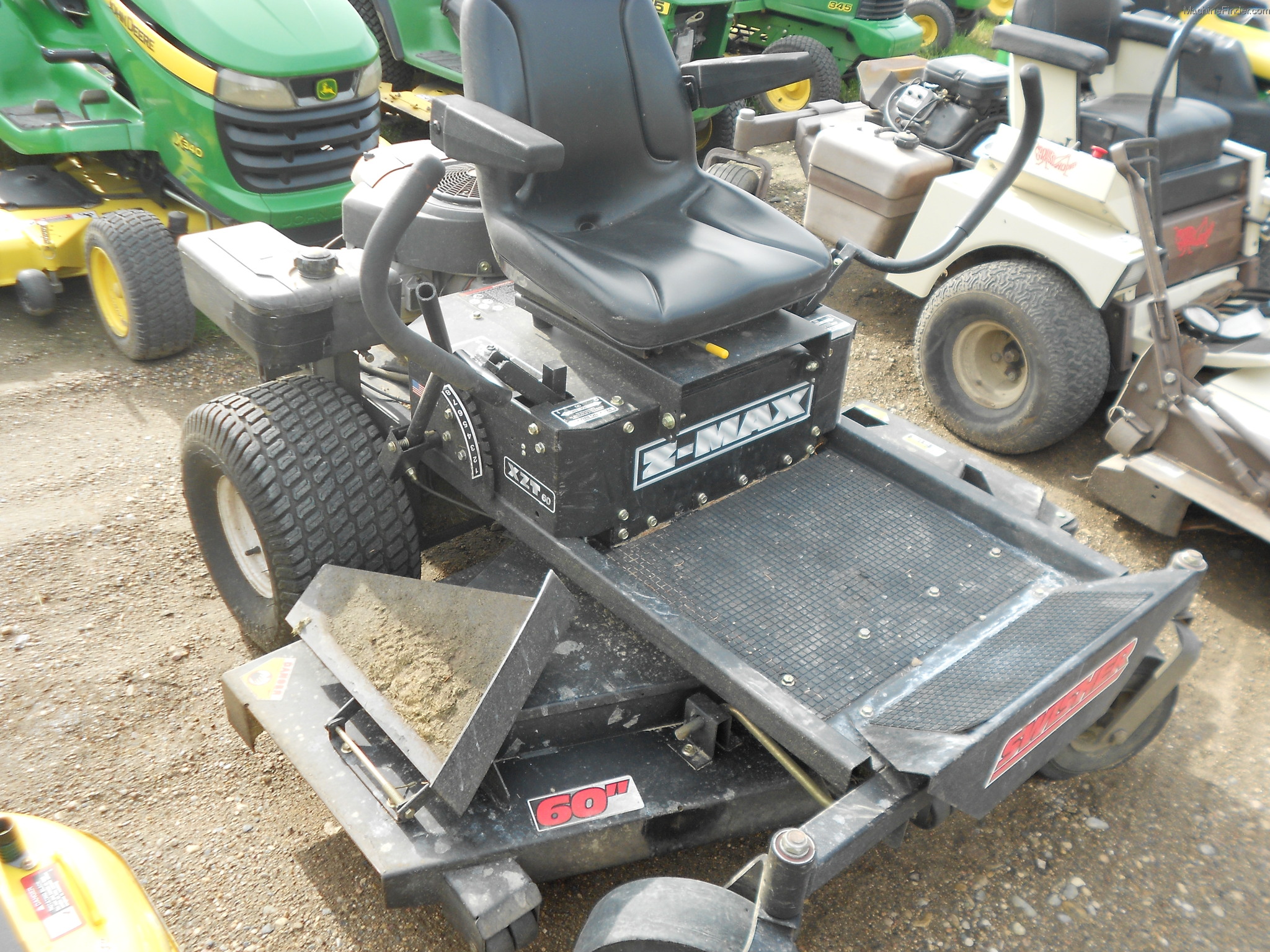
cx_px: 635
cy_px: 476
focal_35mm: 32
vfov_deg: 44.2
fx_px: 1174
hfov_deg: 56.8
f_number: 3.6
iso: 80
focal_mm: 5.8
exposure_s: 1/160
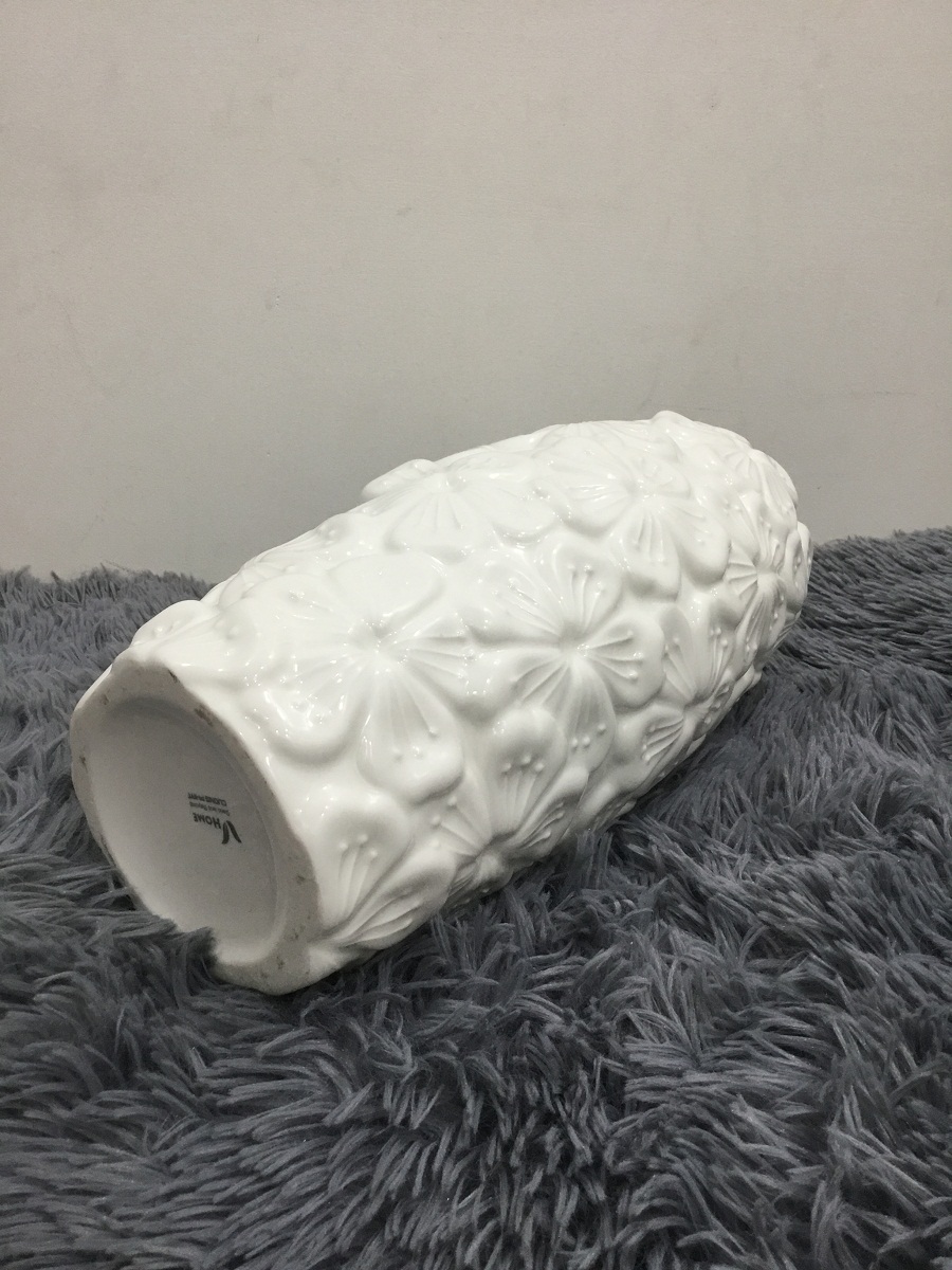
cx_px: 476
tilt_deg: -17.1
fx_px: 1137
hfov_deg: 45.4
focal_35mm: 31
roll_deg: +0.5
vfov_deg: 58.4
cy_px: 635
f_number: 2.4
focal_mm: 3.3
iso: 50
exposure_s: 1/33
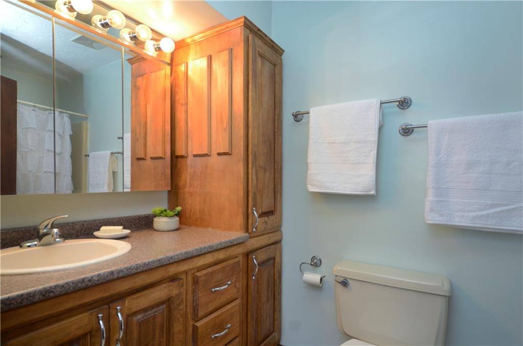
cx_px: 262
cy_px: 173
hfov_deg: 90.2
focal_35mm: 18
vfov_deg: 67.1
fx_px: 261
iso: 800
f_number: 5.6
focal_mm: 12
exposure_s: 1/60
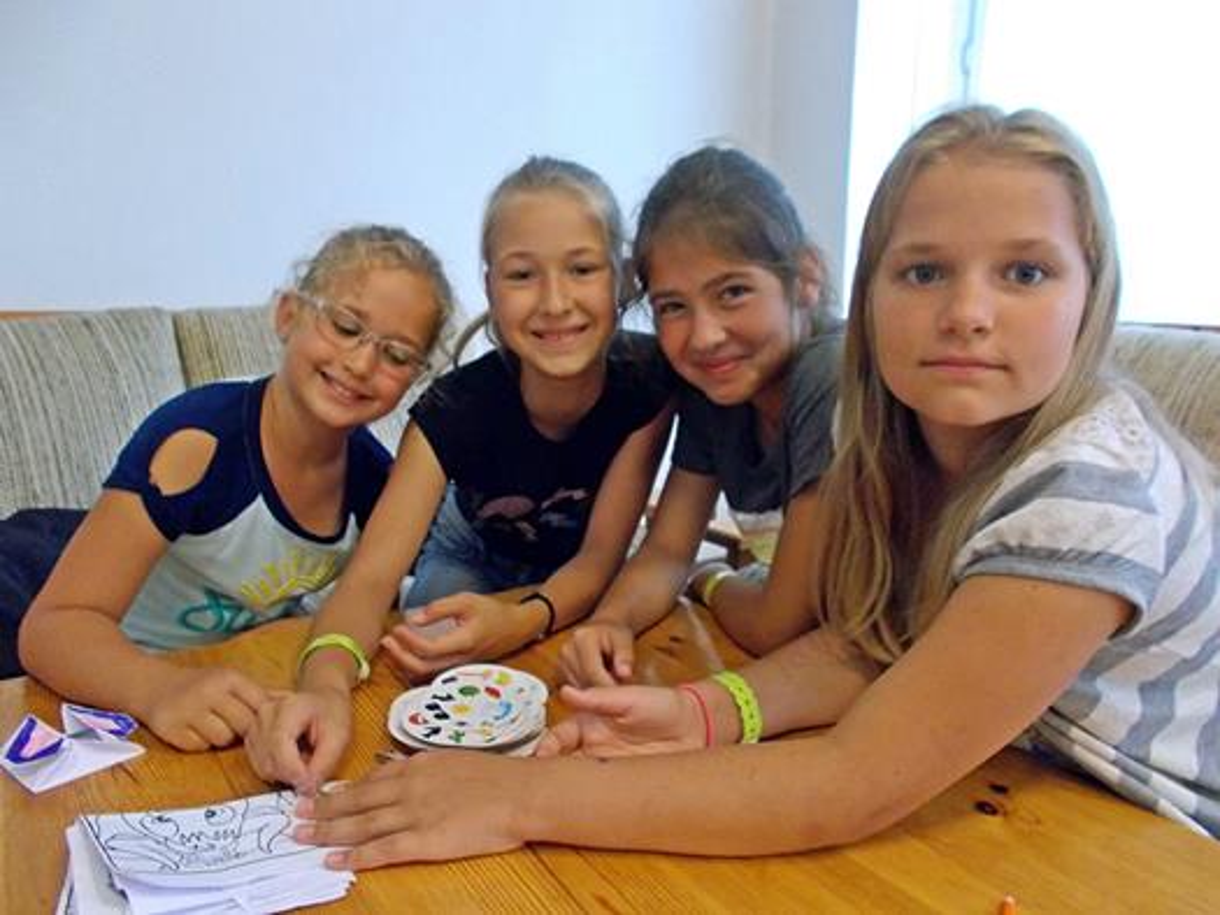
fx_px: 917
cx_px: 610
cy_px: 458
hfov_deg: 67.3
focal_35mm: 26
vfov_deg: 53.1
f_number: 3.2
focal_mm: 4.6
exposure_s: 1/60
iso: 800
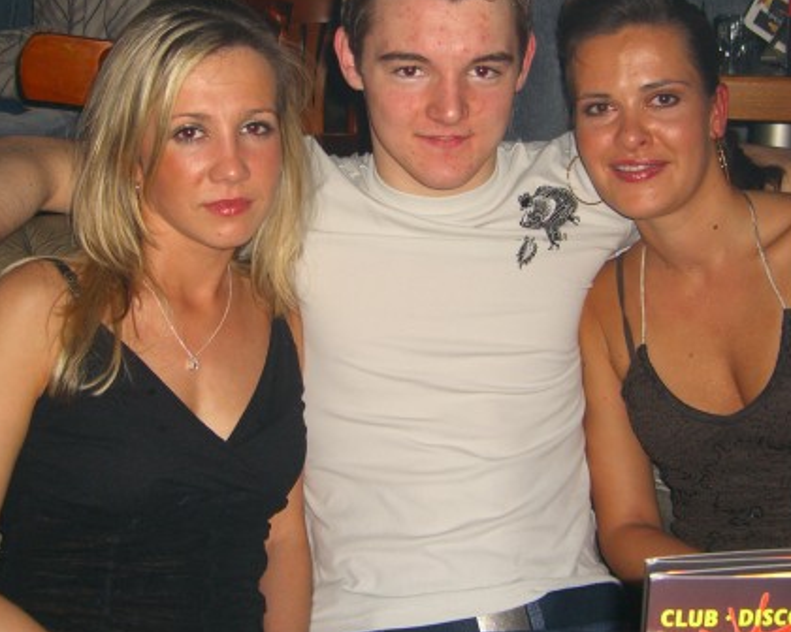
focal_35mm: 53
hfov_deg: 35.4
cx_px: 407
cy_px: 248
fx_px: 1241
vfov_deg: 28.5
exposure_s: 1/60
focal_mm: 7.9
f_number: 2.8
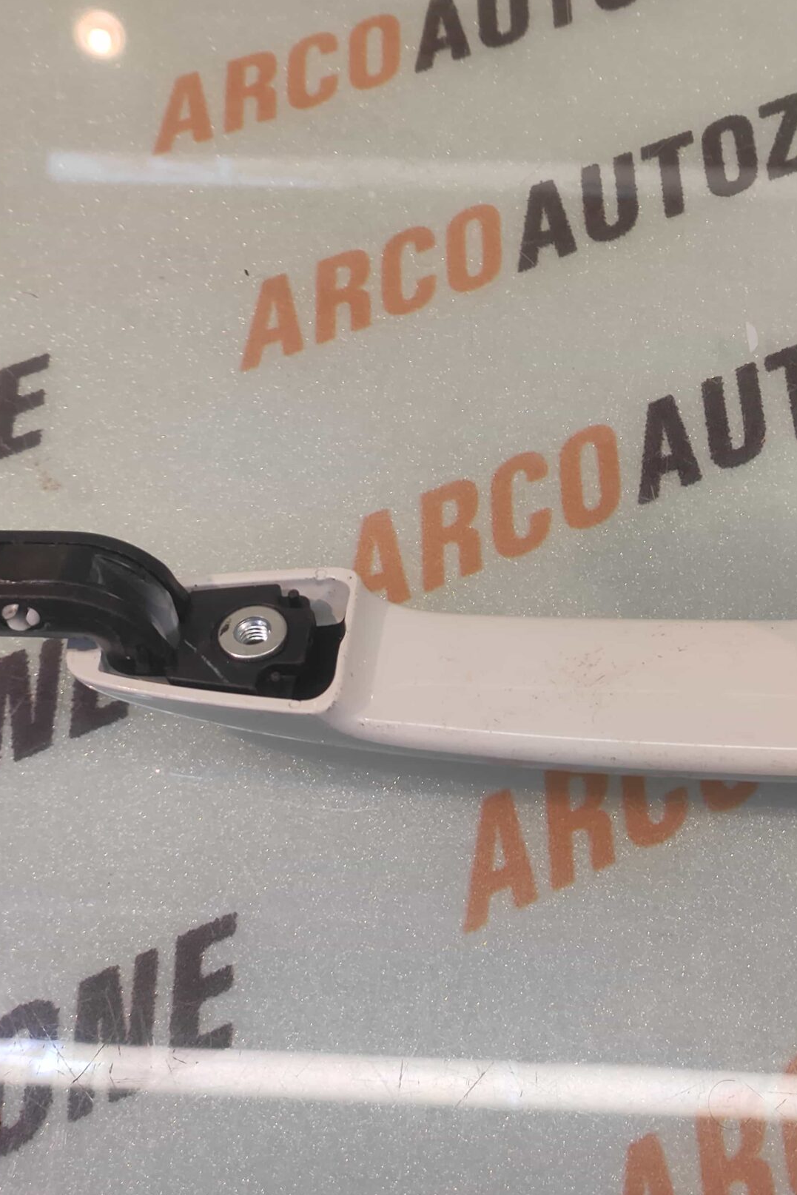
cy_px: 503
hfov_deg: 44.5
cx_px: 617
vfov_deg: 65.1
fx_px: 930
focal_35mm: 28
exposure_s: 1/33
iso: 84
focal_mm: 4.74
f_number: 1.79
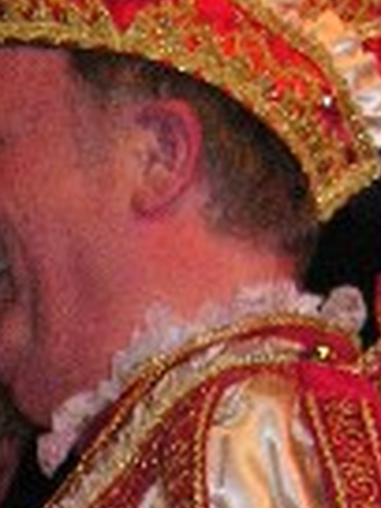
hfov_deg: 3.5
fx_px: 6134
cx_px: -261
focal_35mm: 418
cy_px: 1035
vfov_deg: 4.7
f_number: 4.2
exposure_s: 1/60.1
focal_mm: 18
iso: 200
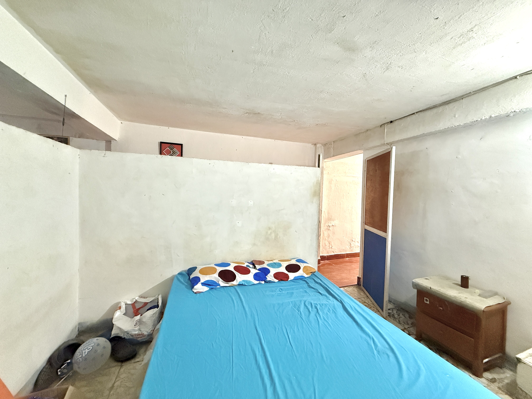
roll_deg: -1.5
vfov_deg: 85.7
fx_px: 215
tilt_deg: -1.7
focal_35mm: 14
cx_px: 266
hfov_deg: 102.1
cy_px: 200
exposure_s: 1/60
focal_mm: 2.22
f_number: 2.2
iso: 1000
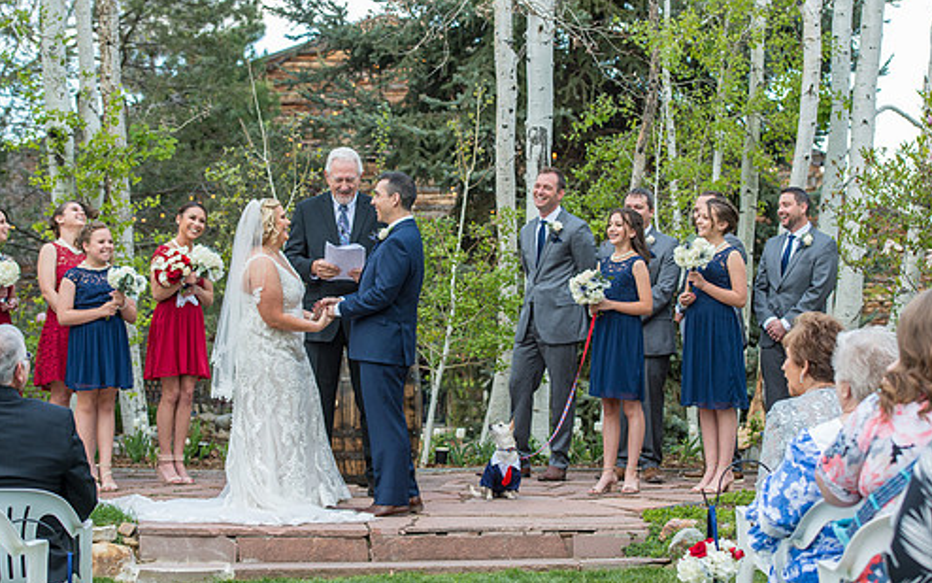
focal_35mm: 122
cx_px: 417
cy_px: 278
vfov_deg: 10.7
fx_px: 3100
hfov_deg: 17.1
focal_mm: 102
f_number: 5
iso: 400
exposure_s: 1/200
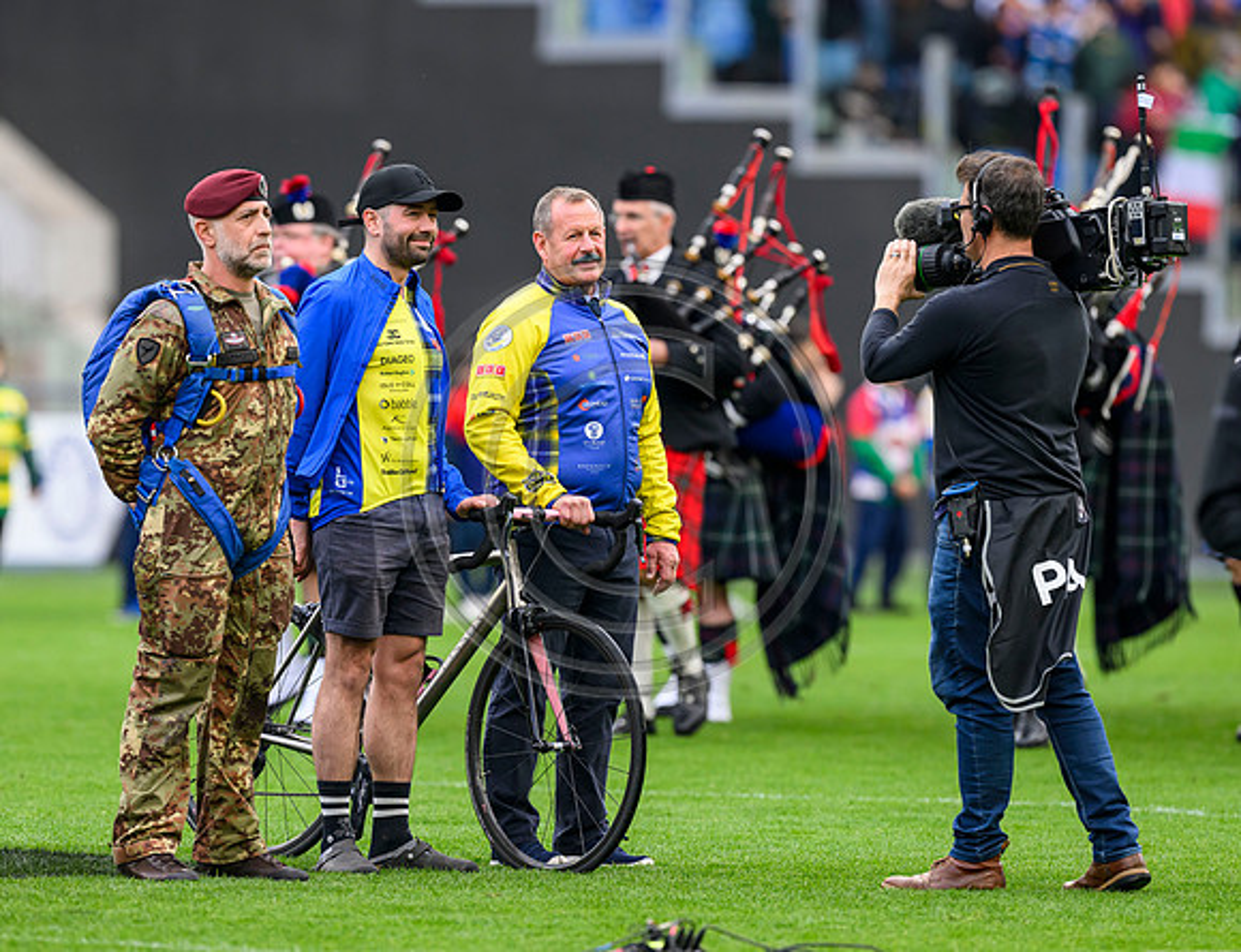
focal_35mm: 503
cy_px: 506
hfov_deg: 3.9
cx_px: 515
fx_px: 18186
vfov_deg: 3.0
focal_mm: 400
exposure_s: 1/2000
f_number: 4
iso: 1250
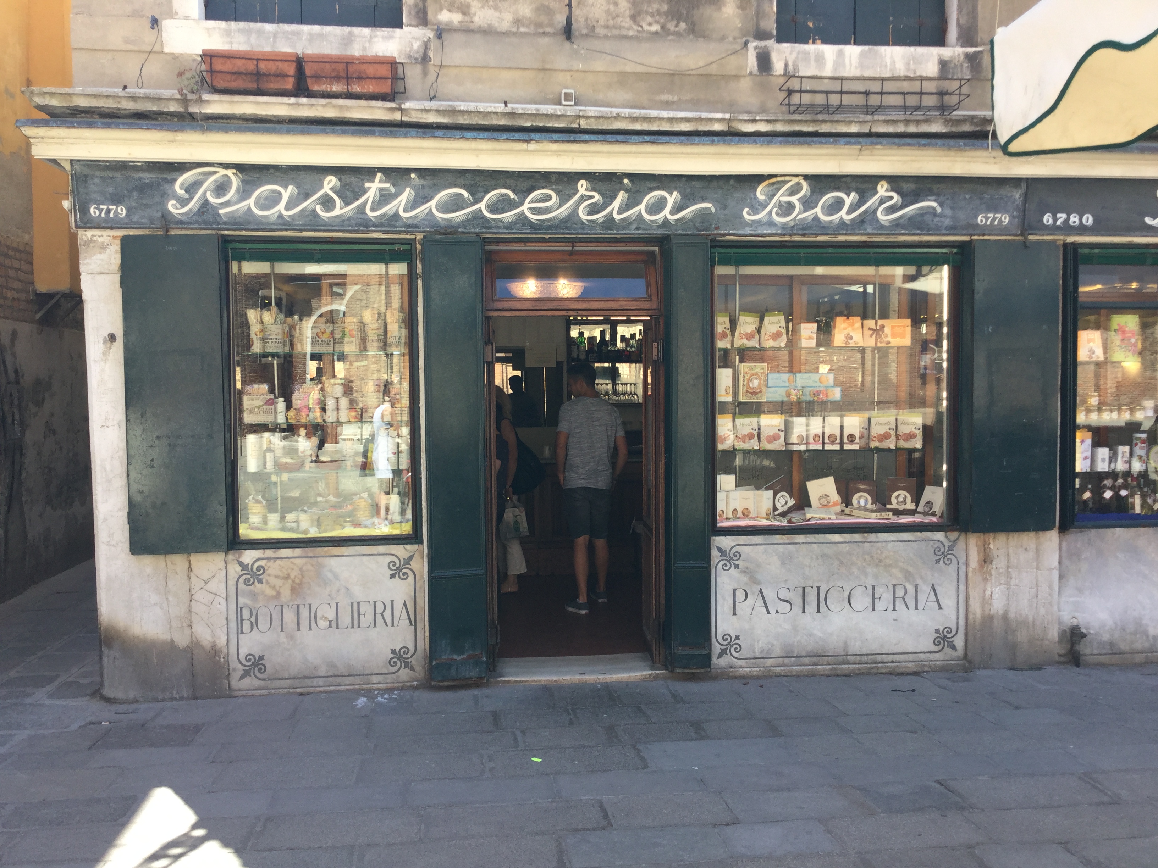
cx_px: 579
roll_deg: -2.0
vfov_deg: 45.4
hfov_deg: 58.4
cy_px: 434
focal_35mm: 31
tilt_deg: -2.7
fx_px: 1037
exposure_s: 1/182
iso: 25
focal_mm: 3.3
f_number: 2.4
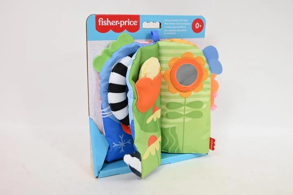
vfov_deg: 38.4
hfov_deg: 55.1
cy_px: 98
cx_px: 146
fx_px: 281
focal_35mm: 34
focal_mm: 23
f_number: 4.2
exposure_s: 1/200
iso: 400
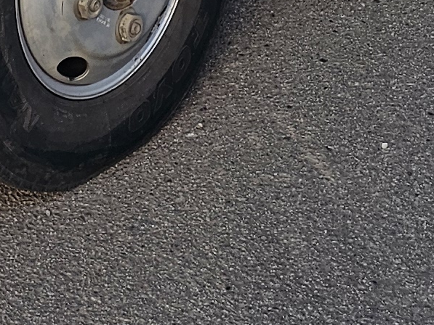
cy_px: -686
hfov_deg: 12.8
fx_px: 1931
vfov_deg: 8.1
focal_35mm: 154
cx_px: 110
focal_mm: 6.3
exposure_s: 1/230
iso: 16
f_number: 1.7
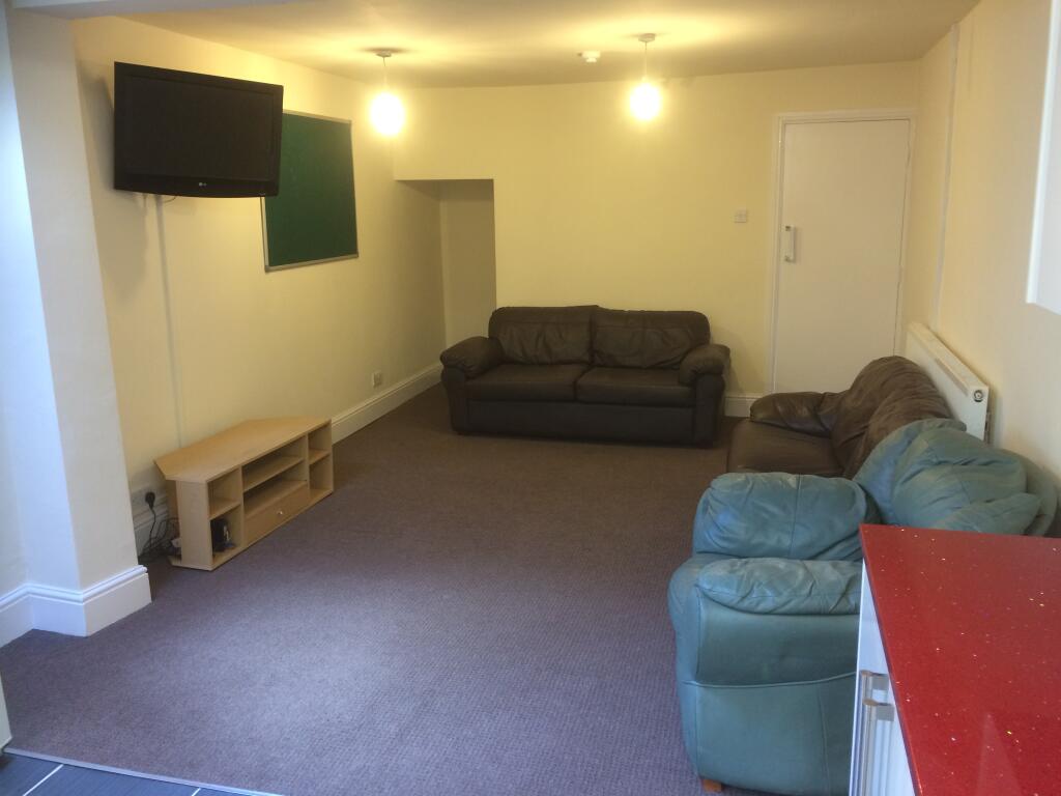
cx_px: 530
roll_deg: +0.3
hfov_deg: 61.7
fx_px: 889
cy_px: 398
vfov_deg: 48.2
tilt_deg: -13.0
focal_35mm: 29
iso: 160
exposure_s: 1/33
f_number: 2.2
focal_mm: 4.15
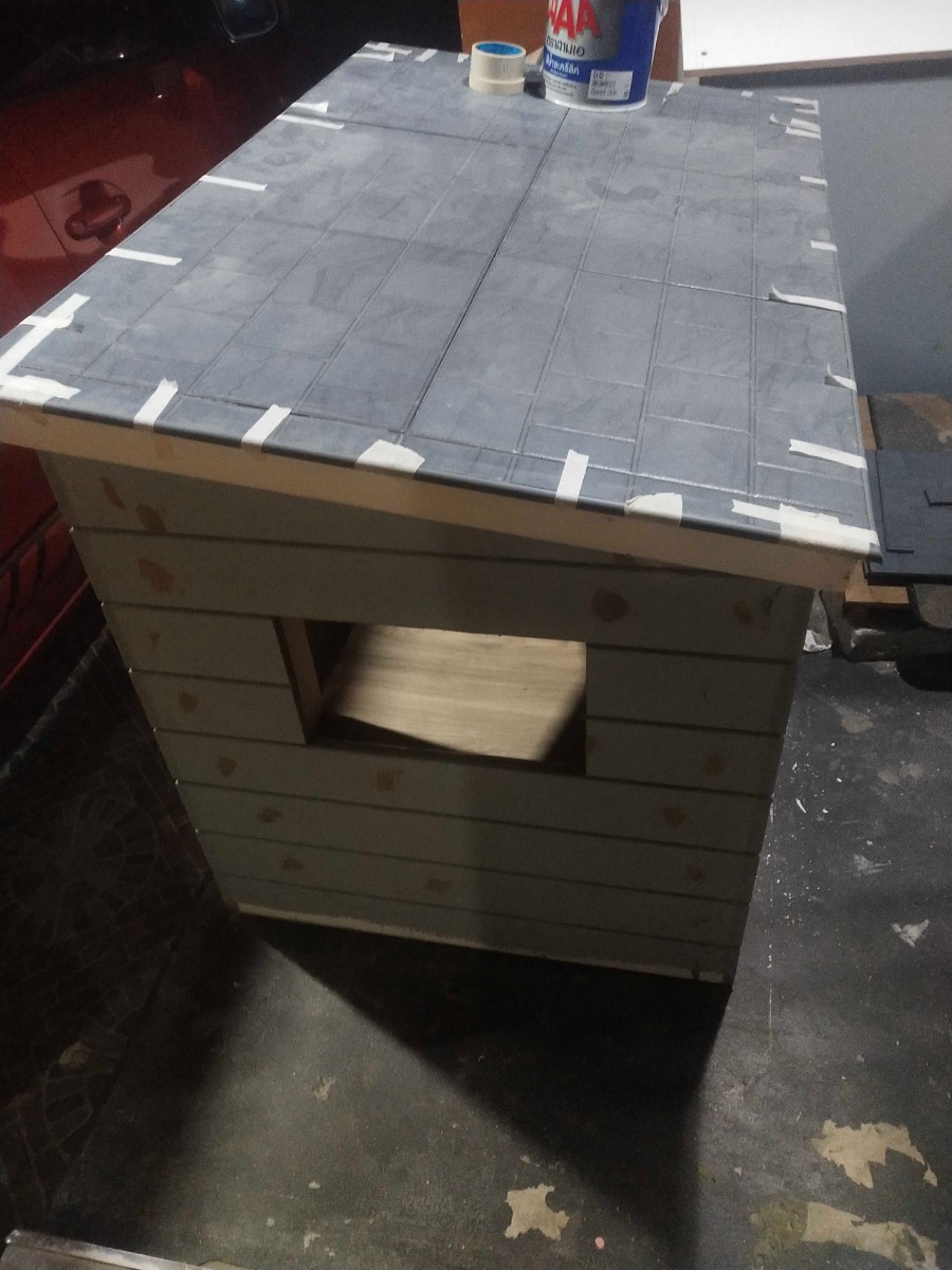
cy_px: 635
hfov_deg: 46.8
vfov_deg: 60.0
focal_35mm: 30
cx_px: 476
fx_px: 1100
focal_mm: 3.95
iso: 675
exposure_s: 1/33.3
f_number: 1.8
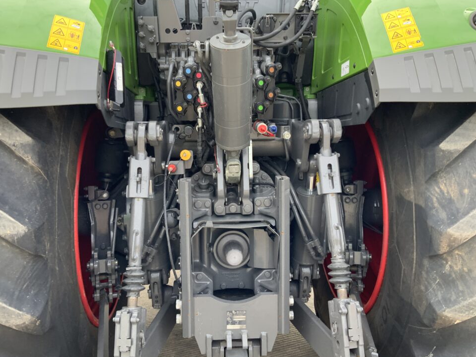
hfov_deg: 58.4
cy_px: 180
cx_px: 230
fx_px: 426
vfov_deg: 45.4
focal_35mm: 31
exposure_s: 1/122
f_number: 1.8
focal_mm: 3
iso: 20
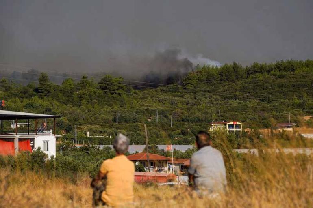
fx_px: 1582
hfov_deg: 11.3
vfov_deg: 7.5
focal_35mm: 182
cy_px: 104
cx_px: 156
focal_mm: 182
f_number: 7.1
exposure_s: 1/1000
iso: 100
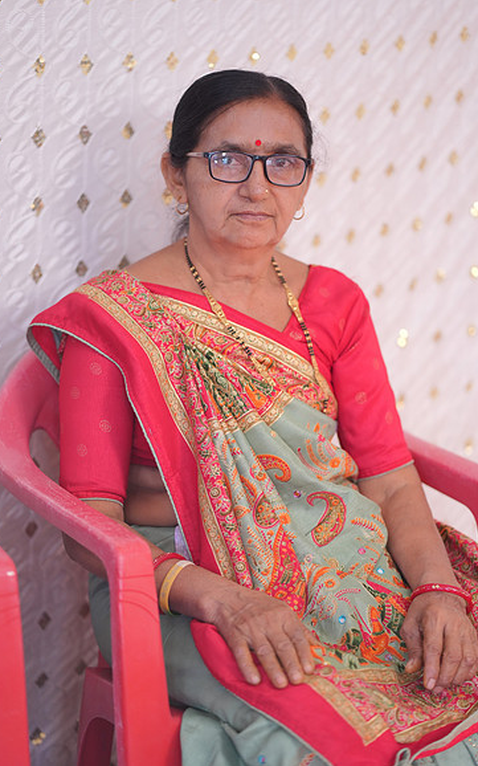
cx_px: 238
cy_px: 383
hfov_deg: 15.0
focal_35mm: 87
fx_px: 1814
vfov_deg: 23.8
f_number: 1.8
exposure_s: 1/250
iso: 1250
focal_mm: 85
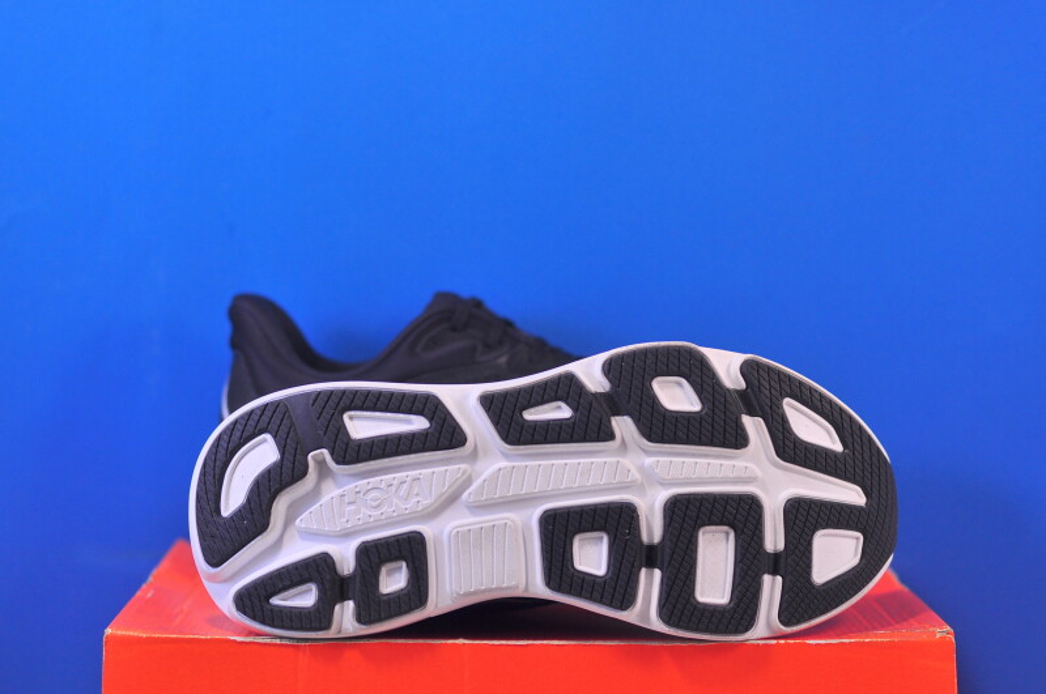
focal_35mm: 75
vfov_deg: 18.1
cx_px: 523
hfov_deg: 27.0
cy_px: 347
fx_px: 2176
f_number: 2.5
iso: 250
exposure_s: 1/320
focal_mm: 50
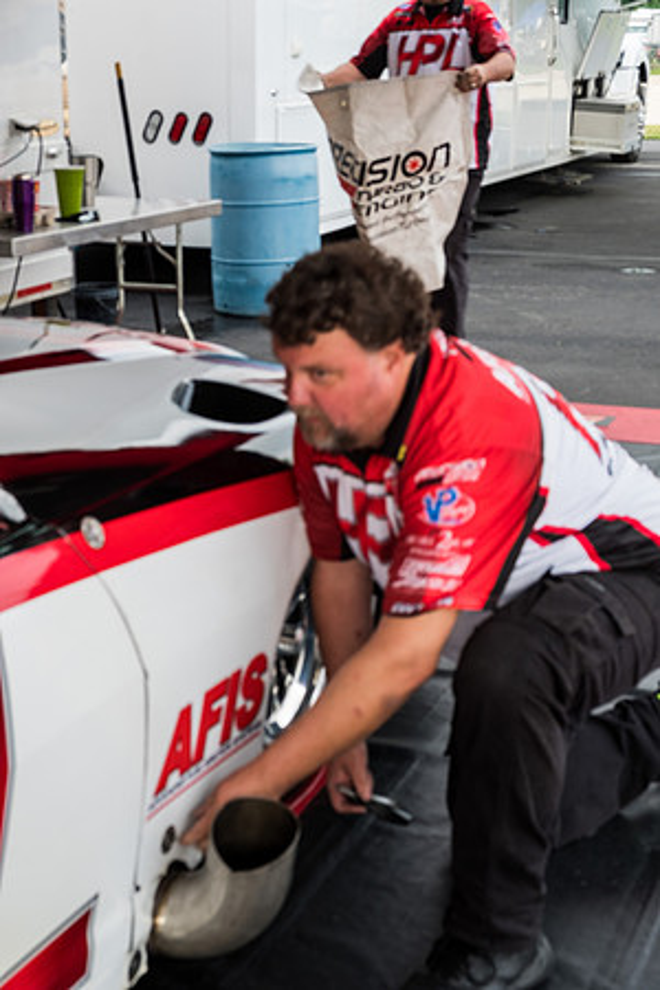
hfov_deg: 23.0
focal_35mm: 59
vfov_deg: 33.9
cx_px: 330
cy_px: 495
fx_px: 1622
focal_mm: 39
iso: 400
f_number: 9
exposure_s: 1/80
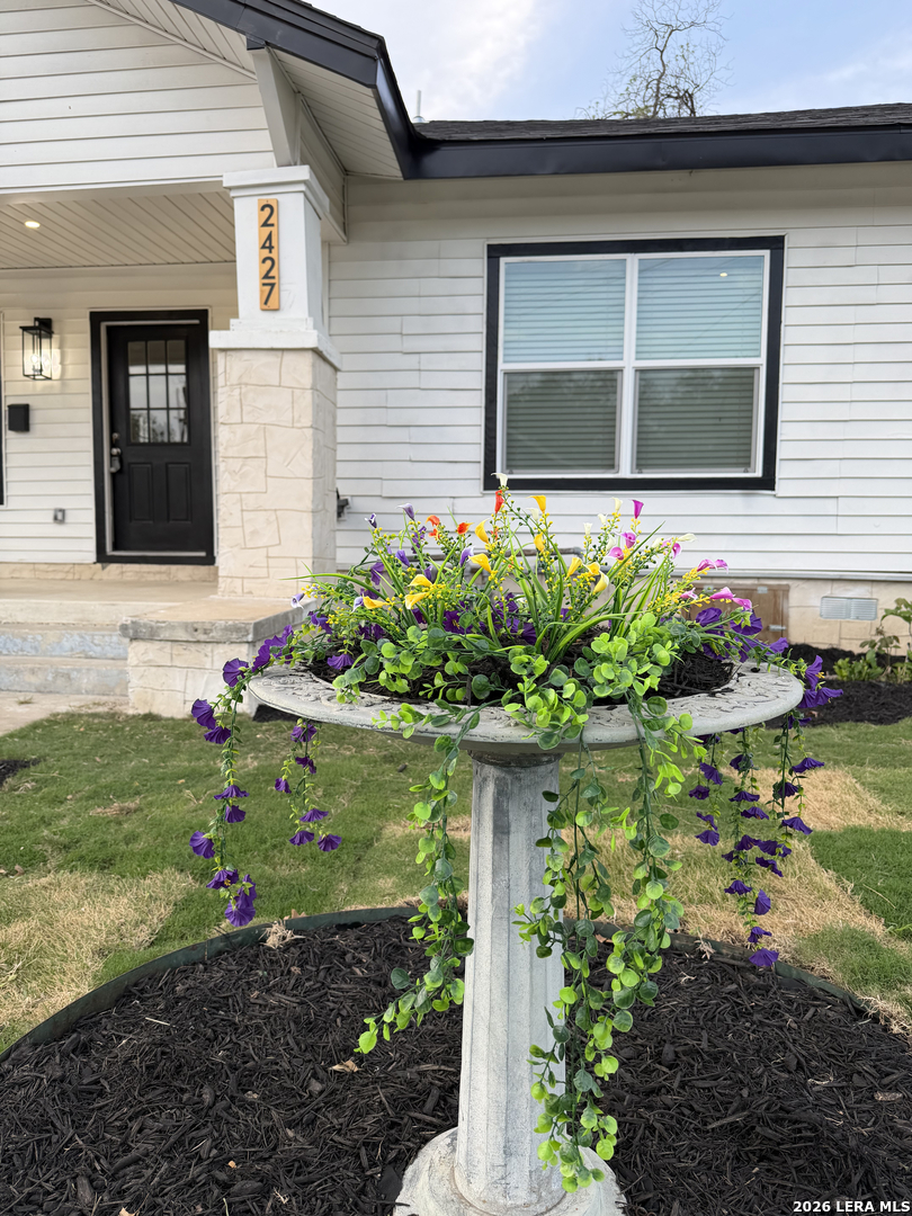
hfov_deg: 56.8
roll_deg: +0.5
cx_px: 456
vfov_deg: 71.6
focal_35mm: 24
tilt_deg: -3.0
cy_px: 608
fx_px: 843
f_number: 1.78
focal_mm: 6.76
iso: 80
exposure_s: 1/291
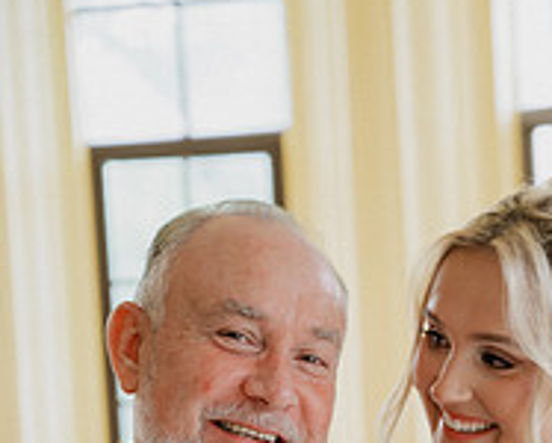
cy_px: 623
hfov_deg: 12.2
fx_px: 2584
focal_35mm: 158
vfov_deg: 9.6
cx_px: 413
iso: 400
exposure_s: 1/60
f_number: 3.5
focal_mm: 70
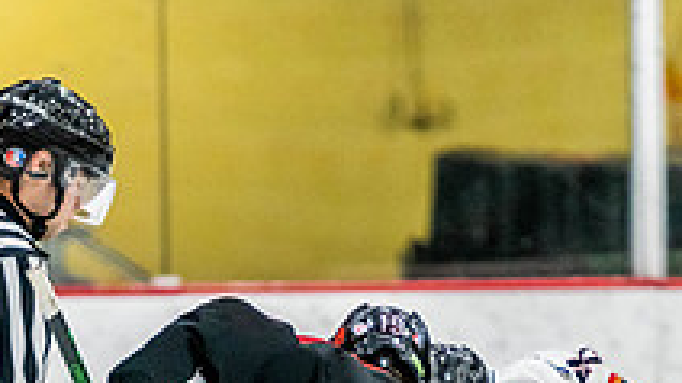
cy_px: 648
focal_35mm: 643
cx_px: 400
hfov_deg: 3.4
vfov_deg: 1.9
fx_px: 11622
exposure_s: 1/640
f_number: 2.8
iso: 2200
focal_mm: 190
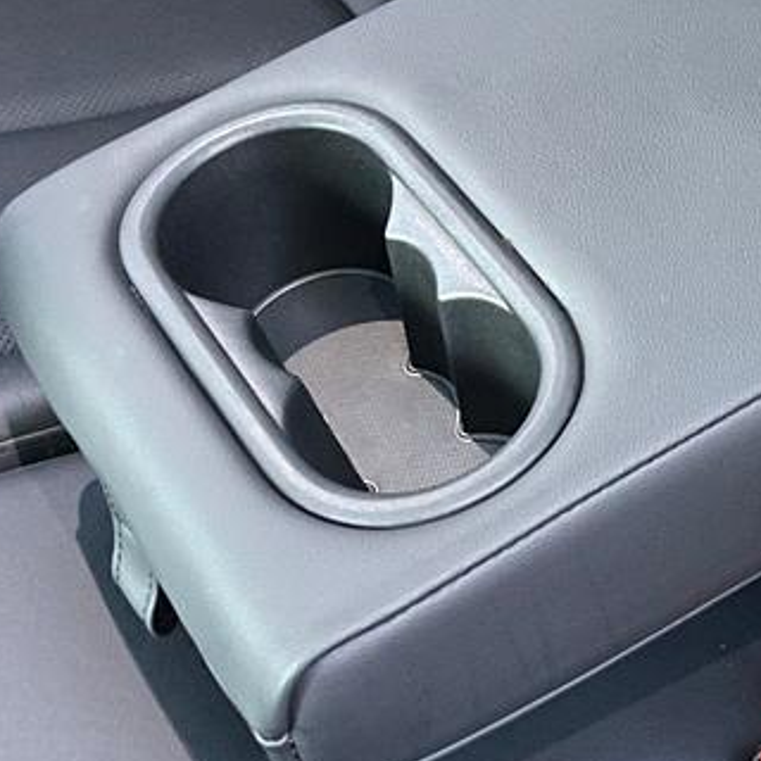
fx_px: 2288
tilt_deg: -39.9
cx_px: 609
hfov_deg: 18.7
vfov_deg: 18.7
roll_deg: +3.6
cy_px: 169
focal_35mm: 92
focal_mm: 4.2
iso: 400
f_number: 1.6
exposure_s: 1/12
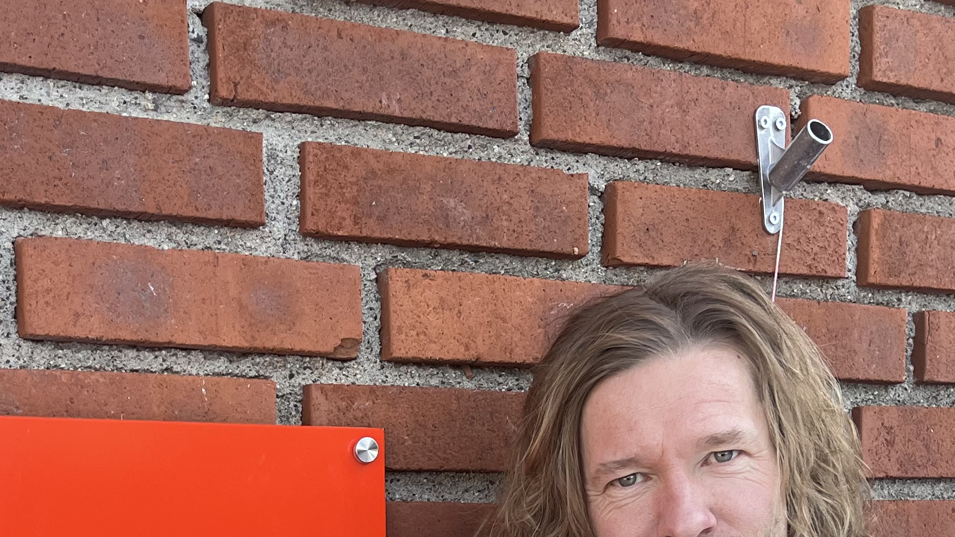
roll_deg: +1.0
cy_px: 826
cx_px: 450
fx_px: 1722
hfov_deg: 31.0
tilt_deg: -8.8
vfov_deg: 16.1
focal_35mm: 68
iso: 50
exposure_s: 1/331
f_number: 1.6
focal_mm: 5.1
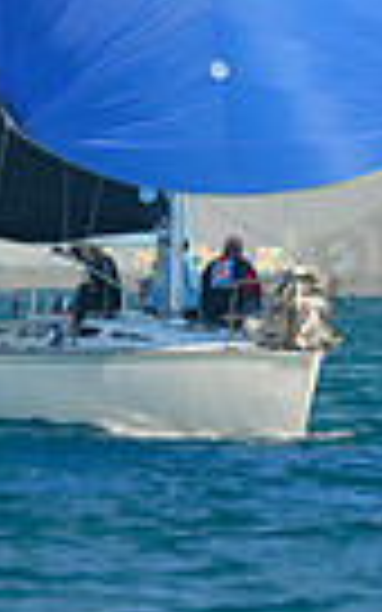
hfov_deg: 1.5
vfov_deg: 2.4
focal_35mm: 869
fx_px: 14475
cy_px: 40
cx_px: 74
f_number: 6.3
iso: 200
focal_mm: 200
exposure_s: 1/640
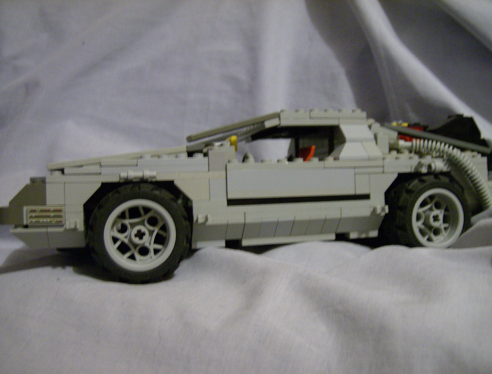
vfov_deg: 40.0
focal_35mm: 36
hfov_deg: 51.1
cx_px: 246
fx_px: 514
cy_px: 187
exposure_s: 1/10.7
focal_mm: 6
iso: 200
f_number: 2.8
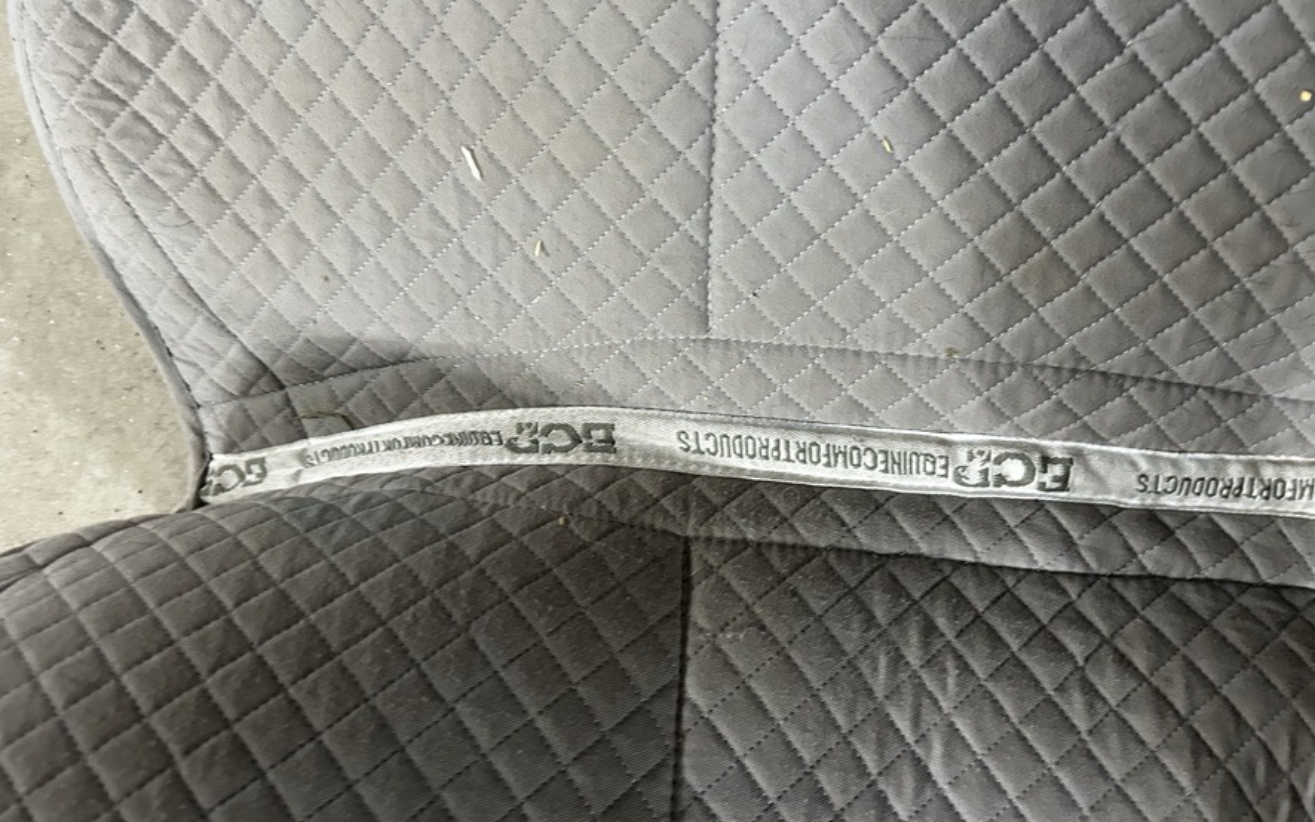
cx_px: 663
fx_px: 1004
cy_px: 401
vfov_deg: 44.5
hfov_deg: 66.5
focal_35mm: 28
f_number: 1.5
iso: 400
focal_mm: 5.7
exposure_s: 1/60
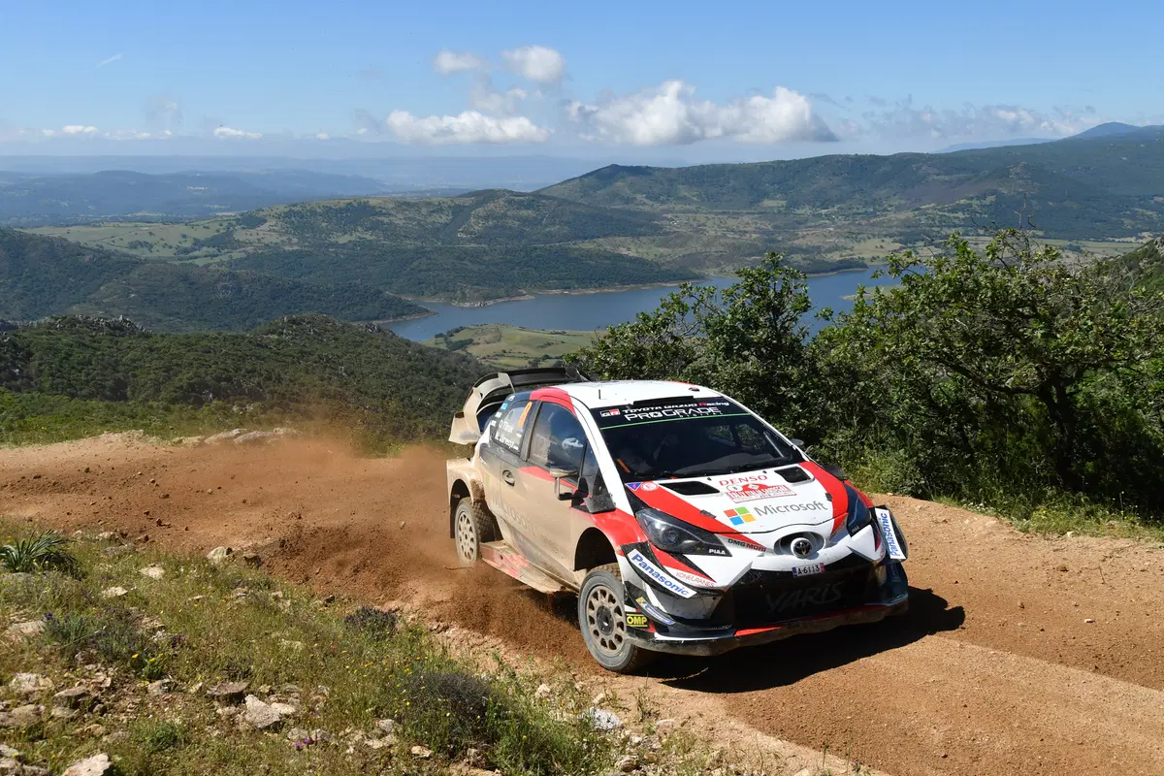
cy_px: 388
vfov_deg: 36.9
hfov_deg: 53.1
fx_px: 1164
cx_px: 582
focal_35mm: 36
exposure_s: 1/2000
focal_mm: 24
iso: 500
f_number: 9
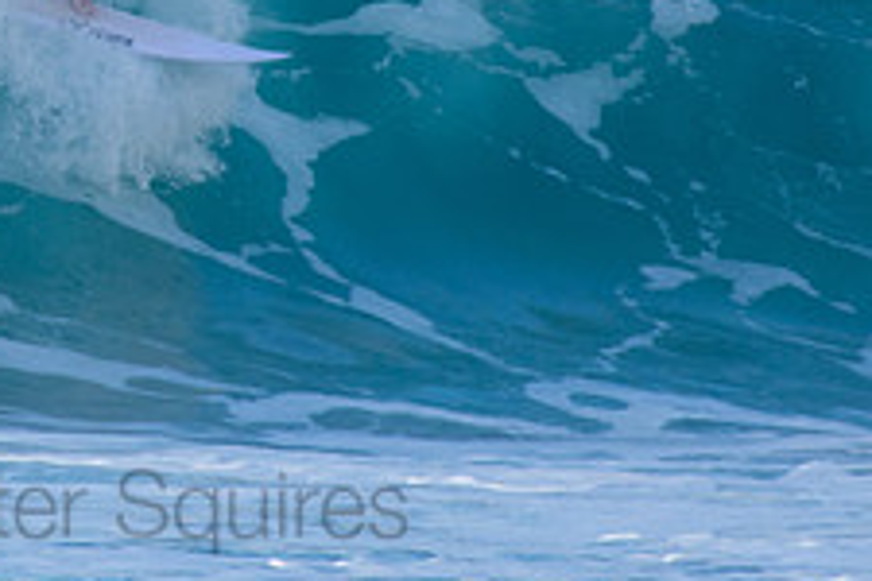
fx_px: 46769
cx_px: 109
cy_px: -138
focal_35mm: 1931
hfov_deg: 1.1
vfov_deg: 0.7
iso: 200
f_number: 5.6
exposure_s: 1/640
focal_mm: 500
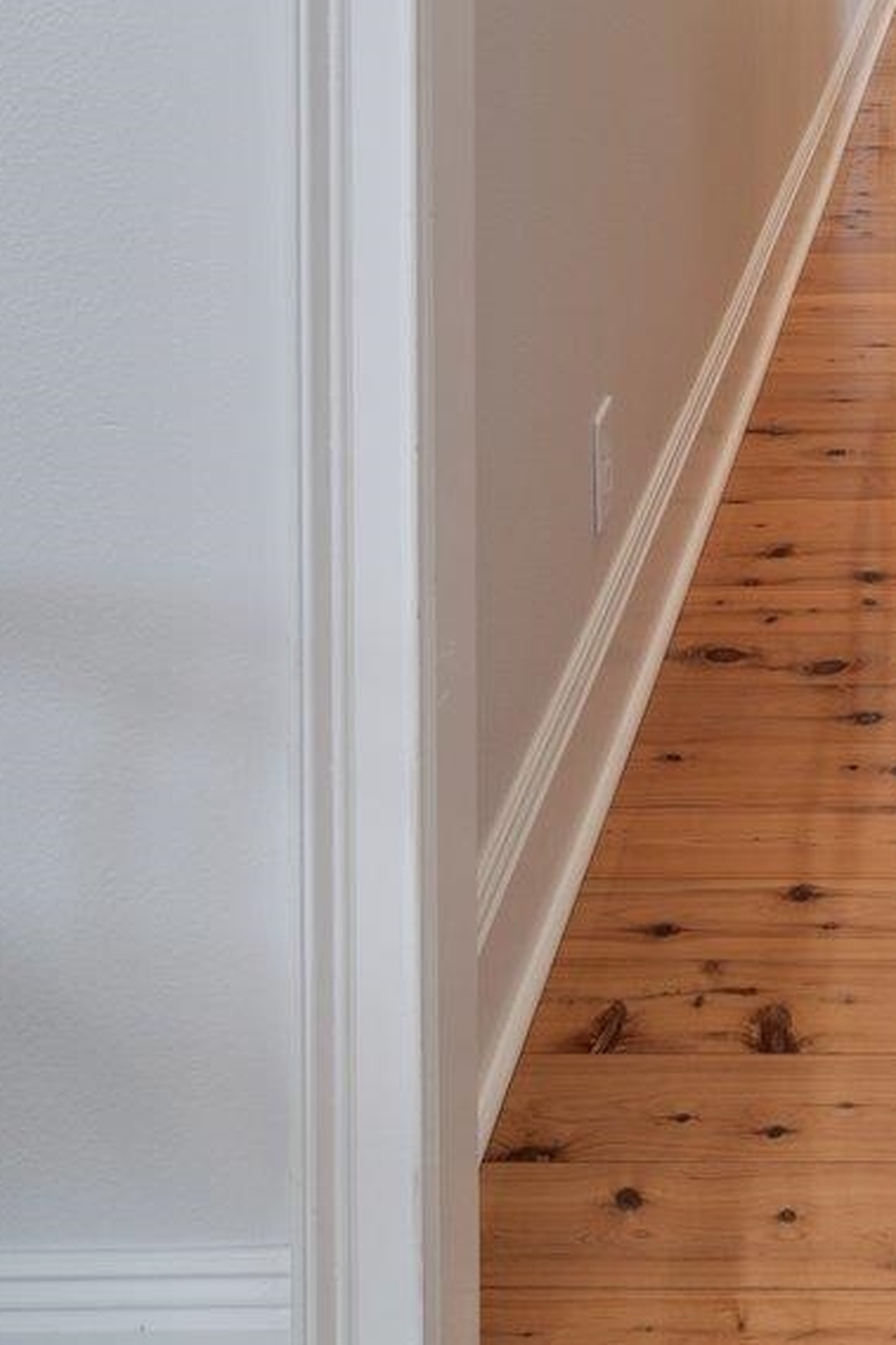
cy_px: -459
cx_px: 1043
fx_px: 2017
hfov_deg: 23.2
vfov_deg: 29.0
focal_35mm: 54
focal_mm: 20
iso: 100
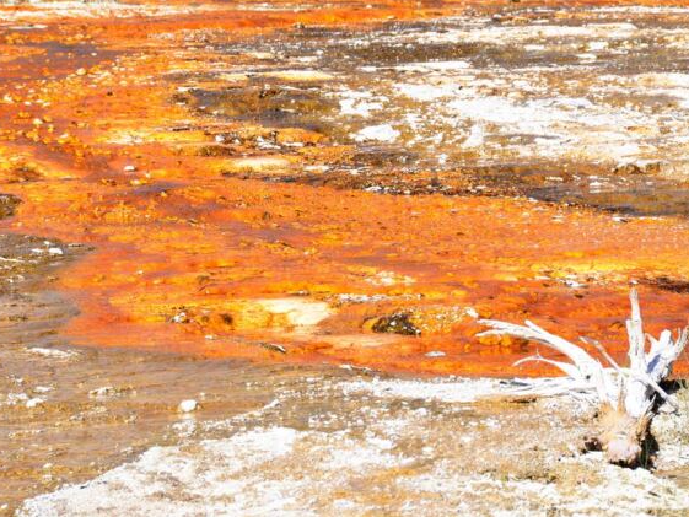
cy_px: 258
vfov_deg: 5.3
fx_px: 5554
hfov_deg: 7.1
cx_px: 303
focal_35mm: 279
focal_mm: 170
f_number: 18
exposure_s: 1/160
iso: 200
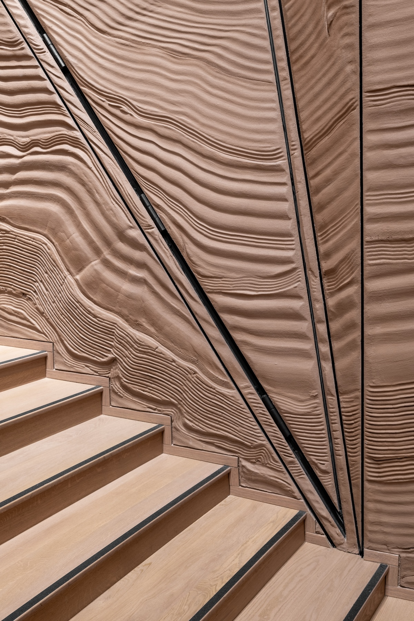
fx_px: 604
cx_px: 207
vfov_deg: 54.4
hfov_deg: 37.9
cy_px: 310
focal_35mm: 35
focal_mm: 35
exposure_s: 6
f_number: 11
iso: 50
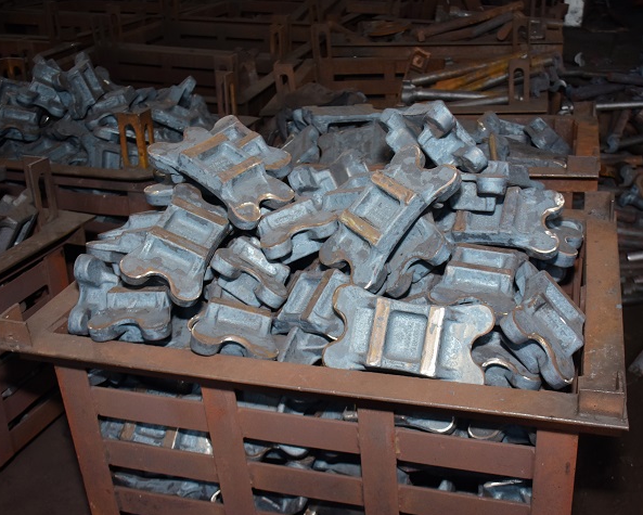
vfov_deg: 36.5
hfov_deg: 44.7
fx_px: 781
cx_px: 346
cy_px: 258
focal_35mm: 41
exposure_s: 1/125
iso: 1000
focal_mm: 24
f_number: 4.5
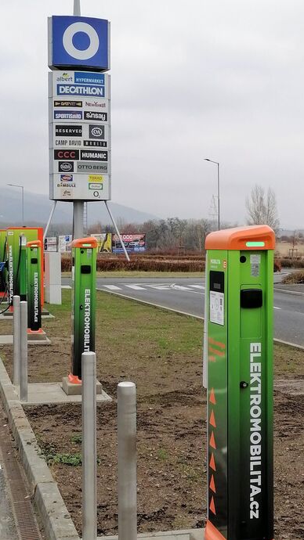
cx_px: 140
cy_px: 270
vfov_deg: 36.0
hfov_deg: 20.7
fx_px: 831
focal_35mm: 58
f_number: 1.8
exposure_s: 1/318
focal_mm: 5.3
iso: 50
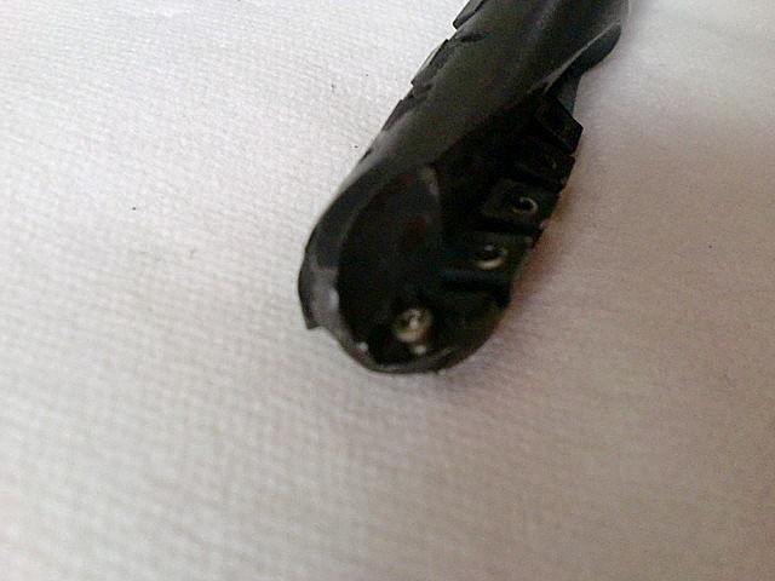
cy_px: 290
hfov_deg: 52.6
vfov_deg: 40.7
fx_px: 784
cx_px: 388
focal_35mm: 35
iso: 800
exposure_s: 1/60
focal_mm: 6.3
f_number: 3.1
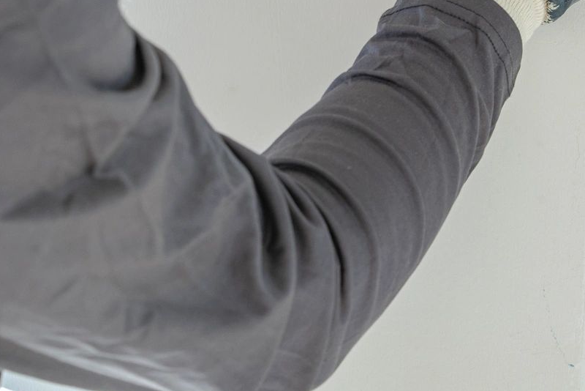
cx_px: 349
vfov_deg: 12.5
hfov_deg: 19.2
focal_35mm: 106
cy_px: -118
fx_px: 1723
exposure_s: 1/100
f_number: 5
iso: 500
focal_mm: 40
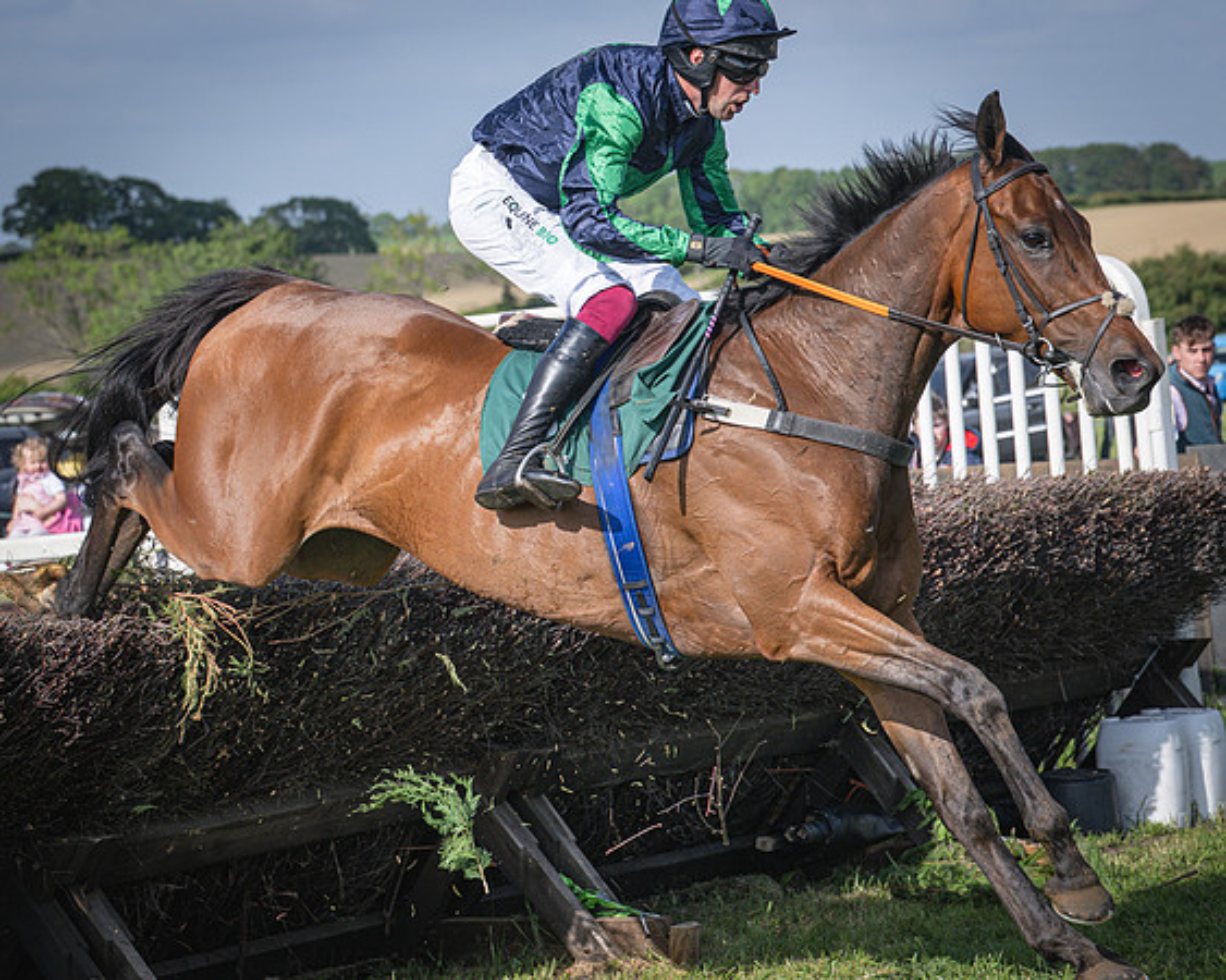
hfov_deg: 16.3
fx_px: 4291
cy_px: 490
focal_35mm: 118
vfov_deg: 13.0
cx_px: 631
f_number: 4.5
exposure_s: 1/1600
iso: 200
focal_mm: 70
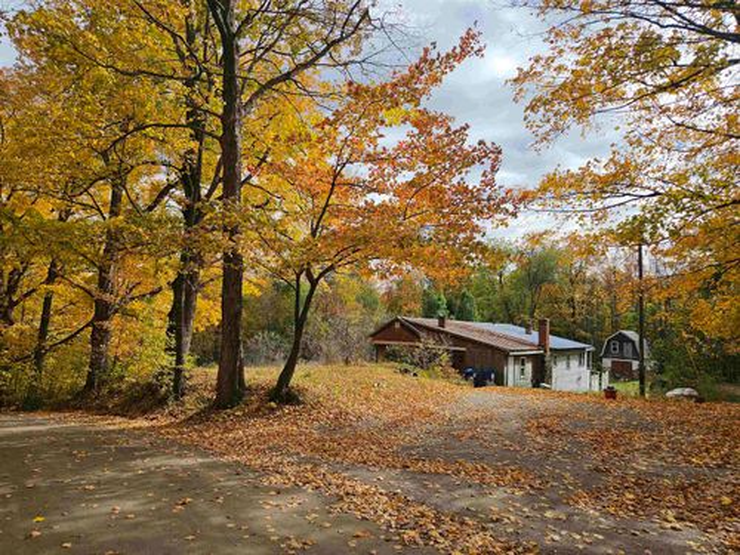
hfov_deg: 73.9
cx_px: 370
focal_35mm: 23
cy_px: 278
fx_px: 492
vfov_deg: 58.9
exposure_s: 1/2128
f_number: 1.8
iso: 25
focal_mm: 5.4
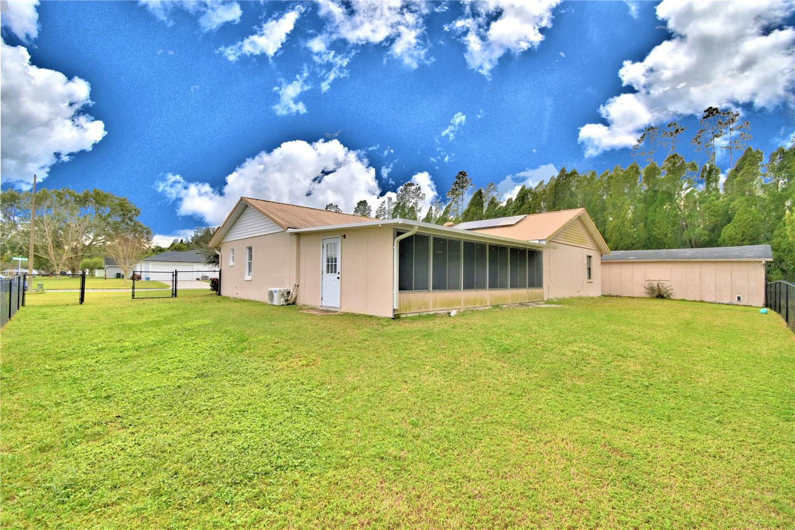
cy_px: 265
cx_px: 398
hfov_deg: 100.4
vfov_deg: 77.3
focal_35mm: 15
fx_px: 331
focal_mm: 10
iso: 100
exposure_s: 1/250
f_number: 6.3
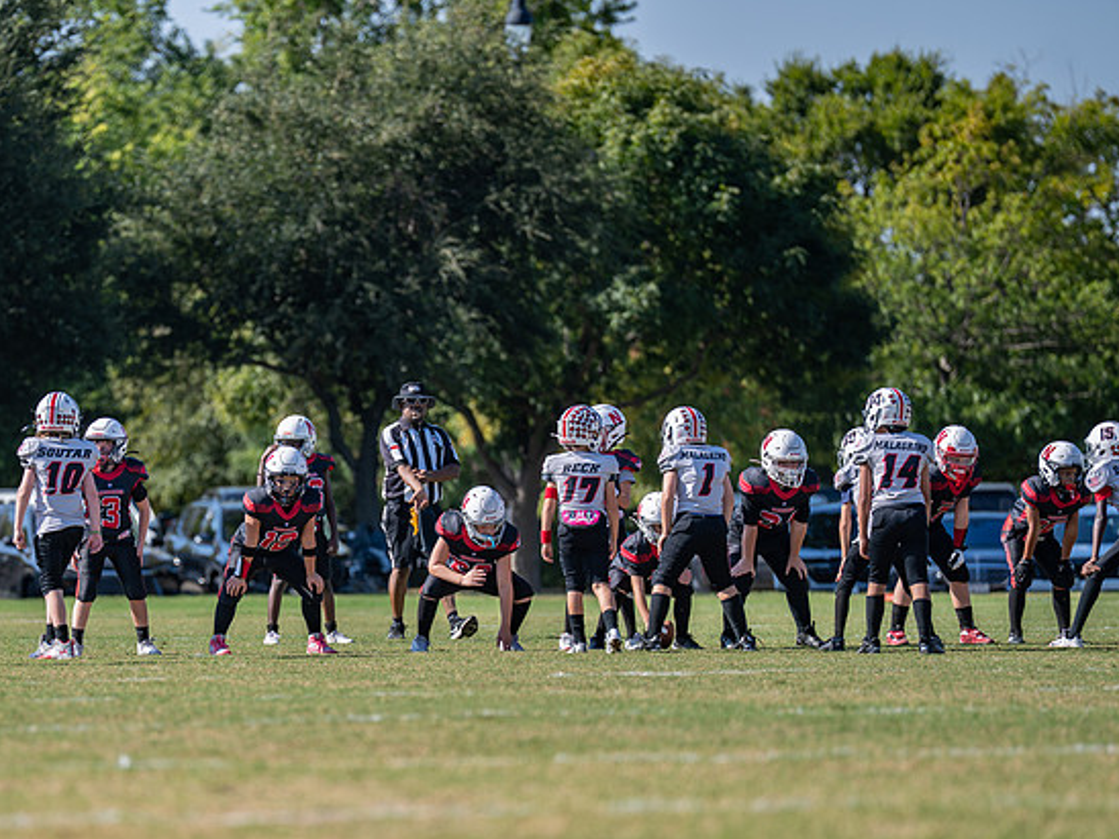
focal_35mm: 285
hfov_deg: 6.9
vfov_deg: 5.2
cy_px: 547
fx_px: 9213
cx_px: 351
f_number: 2.8
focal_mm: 200
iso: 160
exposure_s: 1/2000
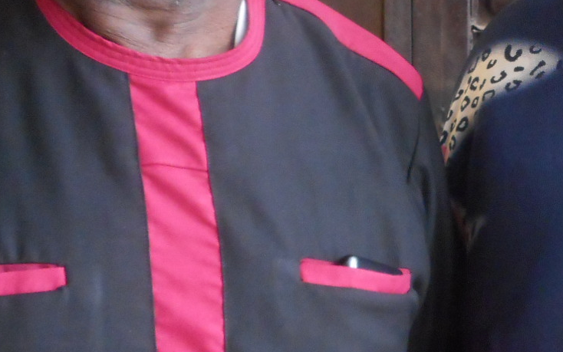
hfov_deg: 24.5
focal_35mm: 82
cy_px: 60
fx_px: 1258
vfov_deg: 15.8
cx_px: 512
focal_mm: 4.5
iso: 320
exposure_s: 1/30
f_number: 3.7
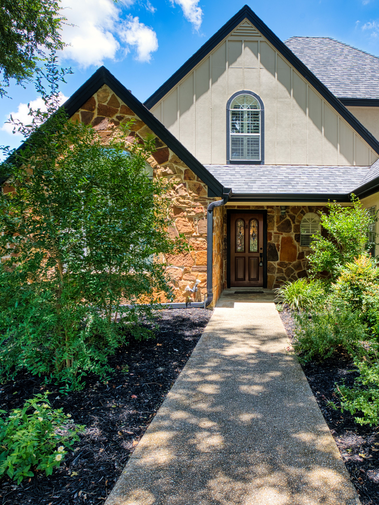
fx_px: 350
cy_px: 252
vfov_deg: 71.6
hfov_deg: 55.1
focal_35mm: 24
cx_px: 265
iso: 100
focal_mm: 16
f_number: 11
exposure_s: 1/15
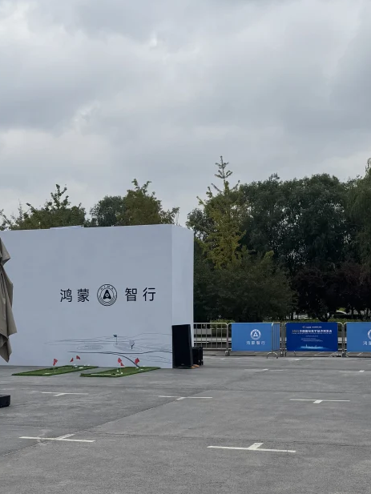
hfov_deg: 26.1
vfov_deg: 34.1
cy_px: 327
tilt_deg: -2.3
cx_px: 177
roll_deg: +0.7
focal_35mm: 56
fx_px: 800
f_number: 1.78
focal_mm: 6.76
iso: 80
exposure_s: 1/3247
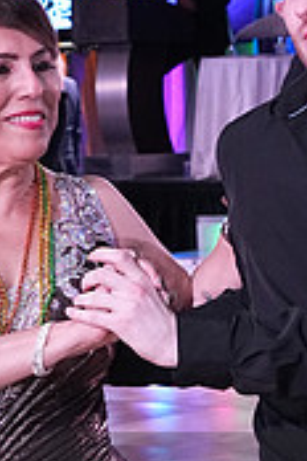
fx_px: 3070
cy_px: 522
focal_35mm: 240
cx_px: 314
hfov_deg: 5.7
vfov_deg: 8.5
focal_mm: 48
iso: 3200
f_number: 8
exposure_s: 1/250
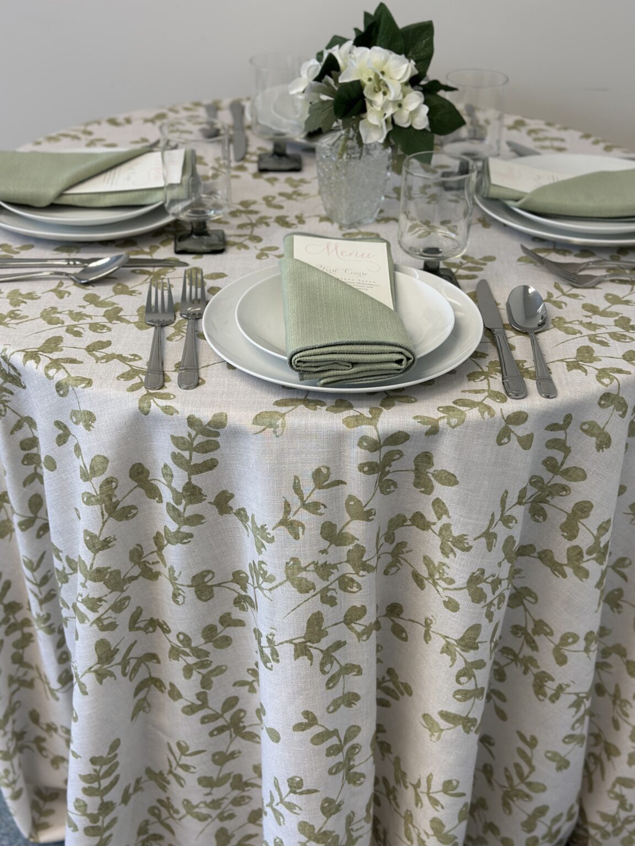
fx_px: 1174
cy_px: 423
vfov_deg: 39.7
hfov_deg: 30.3
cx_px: 318
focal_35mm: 48
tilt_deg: -32.1
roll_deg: -0.6
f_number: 1.78
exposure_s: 1/149
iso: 80
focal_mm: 6.86
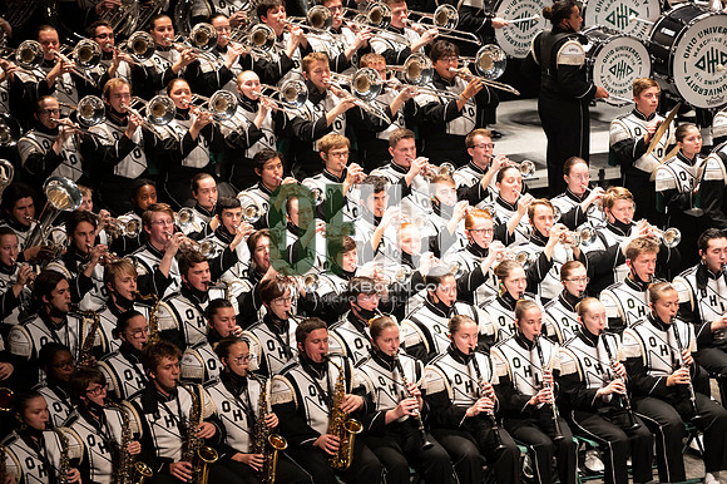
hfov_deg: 10.3
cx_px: 364
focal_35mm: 200
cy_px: 242
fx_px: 4036
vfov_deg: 6.9
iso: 2500
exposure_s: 1/500
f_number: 2.8
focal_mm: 200
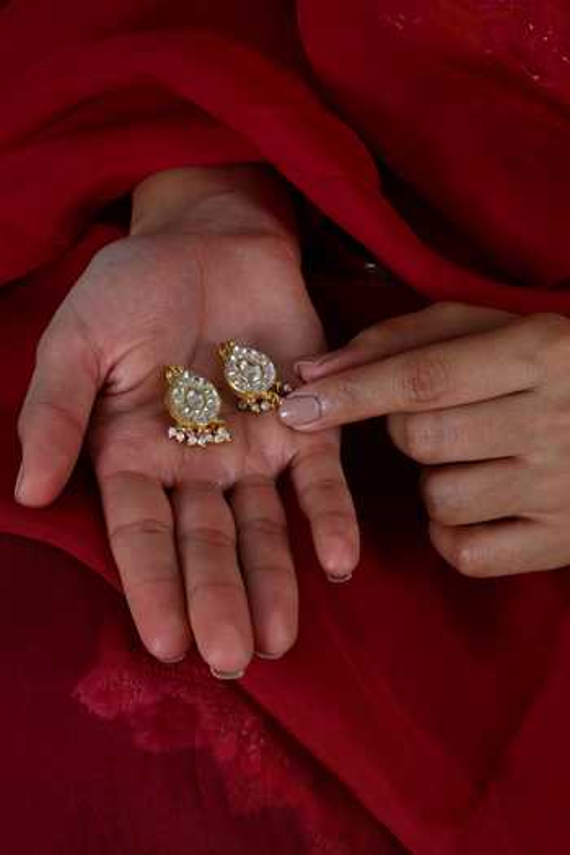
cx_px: 285
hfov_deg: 27.0
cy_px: 428
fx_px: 1187
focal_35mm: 50
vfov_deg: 39.6
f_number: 10
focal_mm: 50
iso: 125
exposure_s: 1/125
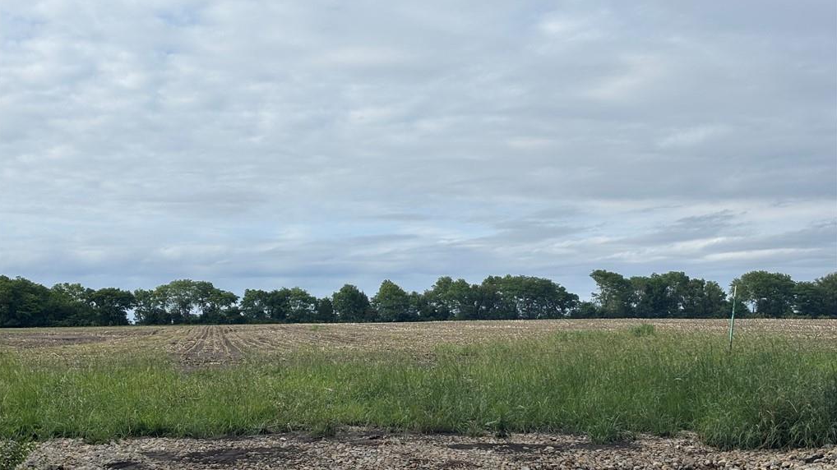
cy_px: 260
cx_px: 417
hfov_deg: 36.6
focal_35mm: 57
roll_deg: -0.2
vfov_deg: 21.1
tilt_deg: +5.5
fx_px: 1265
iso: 40
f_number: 1.6
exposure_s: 1/3205
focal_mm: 5.96
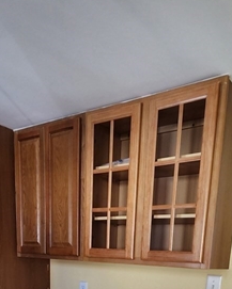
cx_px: 126
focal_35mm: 36
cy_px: 347
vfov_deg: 37.8
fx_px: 309
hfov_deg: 41.1
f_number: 2.2
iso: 100
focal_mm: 2.2
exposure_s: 1/60
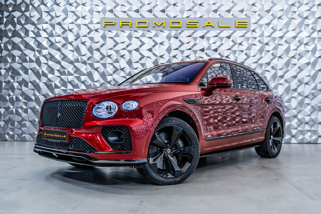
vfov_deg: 37.9
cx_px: 160
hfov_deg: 54.4
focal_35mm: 35
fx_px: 312
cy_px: 107
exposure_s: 1/60
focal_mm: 35
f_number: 2.8
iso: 100
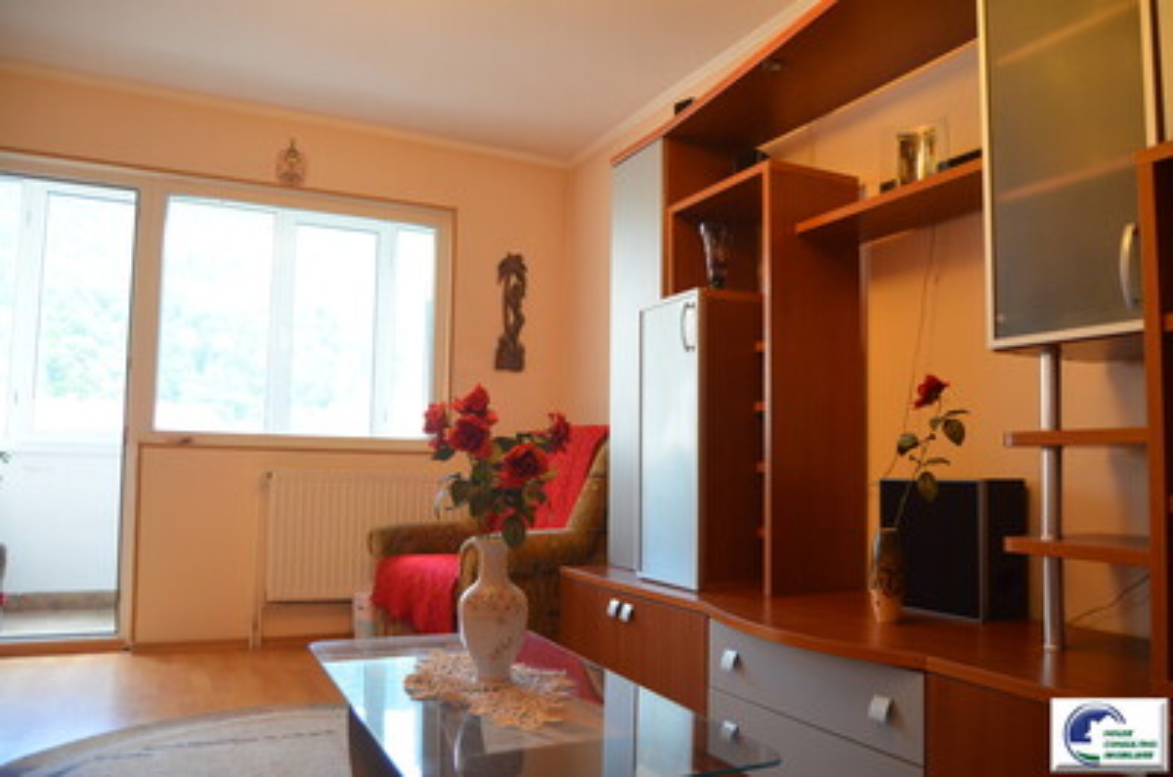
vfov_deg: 47.7
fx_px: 878
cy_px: 388
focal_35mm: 27
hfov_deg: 67.5
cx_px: 586
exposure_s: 1/250
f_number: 3.5
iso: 1600
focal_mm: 18
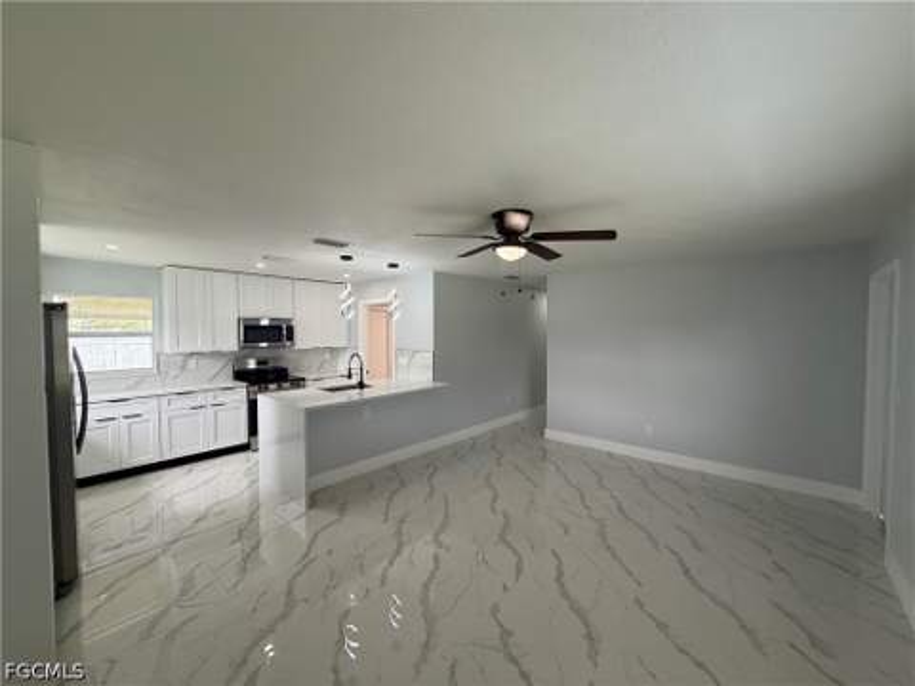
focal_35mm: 14
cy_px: 343
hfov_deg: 102.1
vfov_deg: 85.7
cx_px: 458
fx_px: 370
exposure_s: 1/120
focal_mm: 2.22
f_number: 2.2
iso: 125
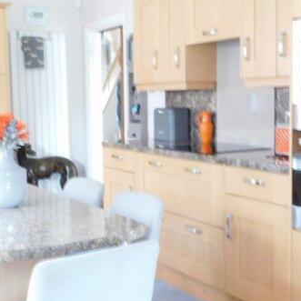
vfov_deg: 30.5
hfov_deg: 30.5
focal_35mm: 56
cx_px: 162
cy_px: 140
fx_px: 551
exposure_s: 1/2
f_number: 3.5
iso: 800
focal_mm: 6.3
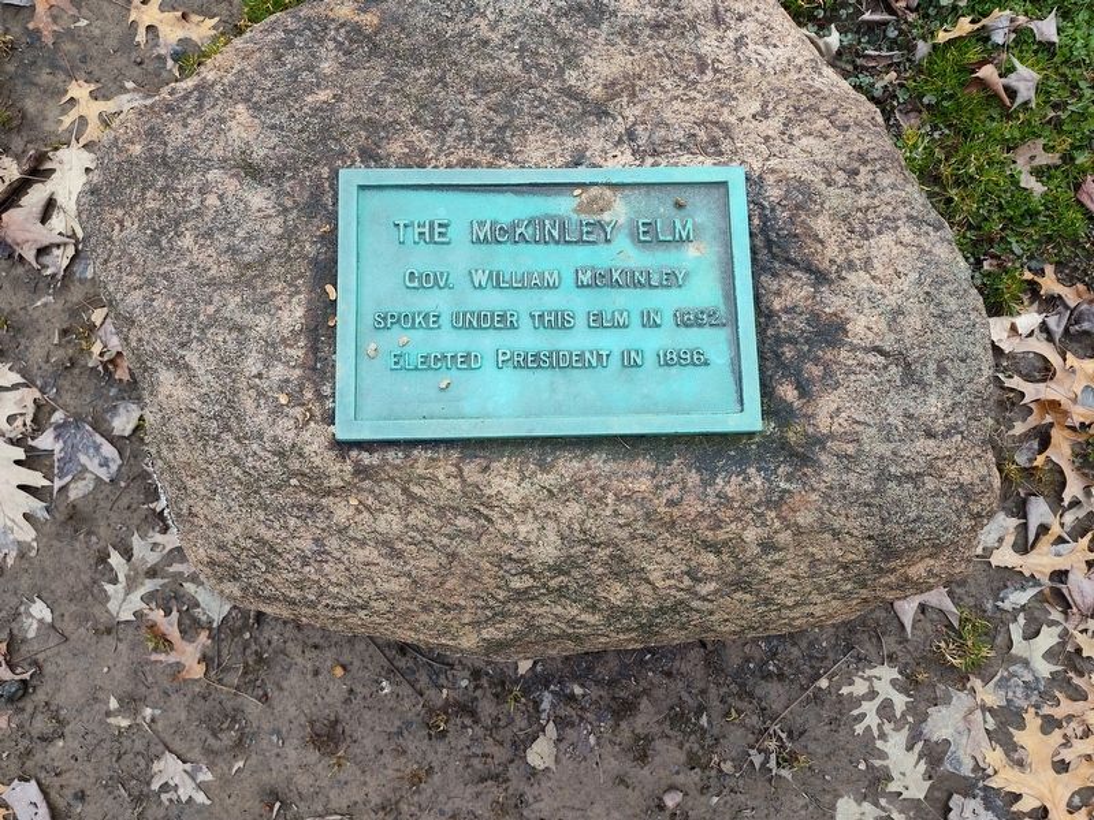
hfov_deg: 73.9
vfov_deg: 58.9
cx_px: 547
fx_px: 727
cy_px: 410
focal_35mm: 23
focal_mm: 5.56
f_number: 1.8
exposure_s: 1/376
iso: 100
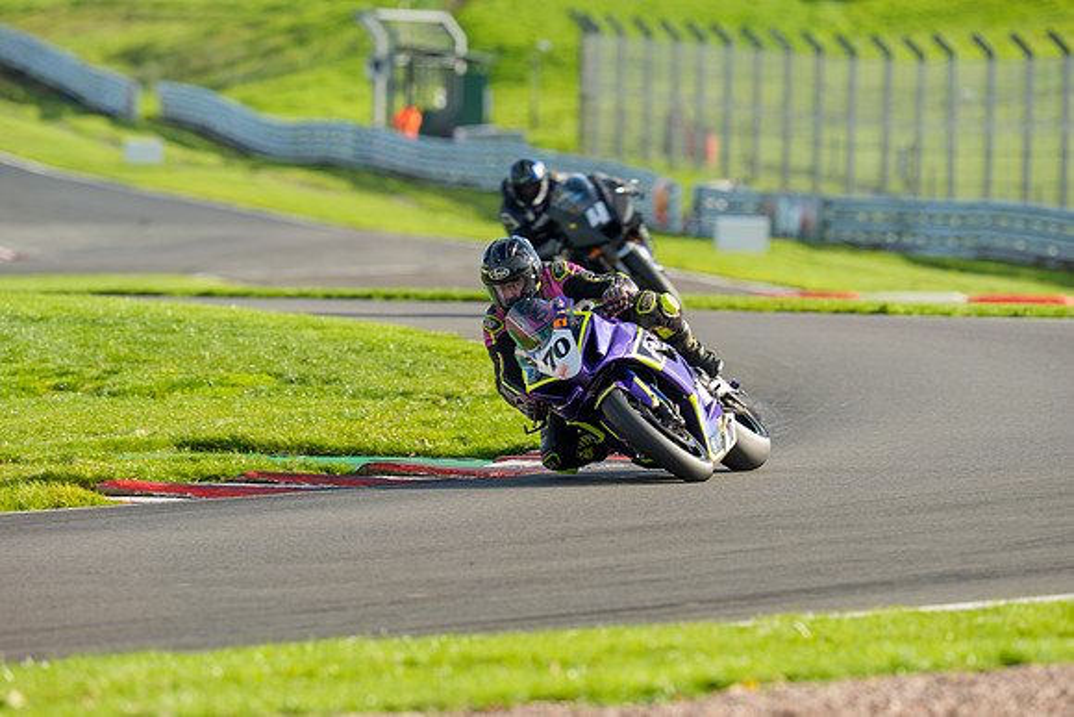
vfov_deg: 3.4
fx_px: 12183
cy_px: 366
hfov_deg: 5.0
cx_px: 548
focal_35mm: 408
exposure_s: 1/400
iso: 125
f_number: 5.6
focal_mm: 400
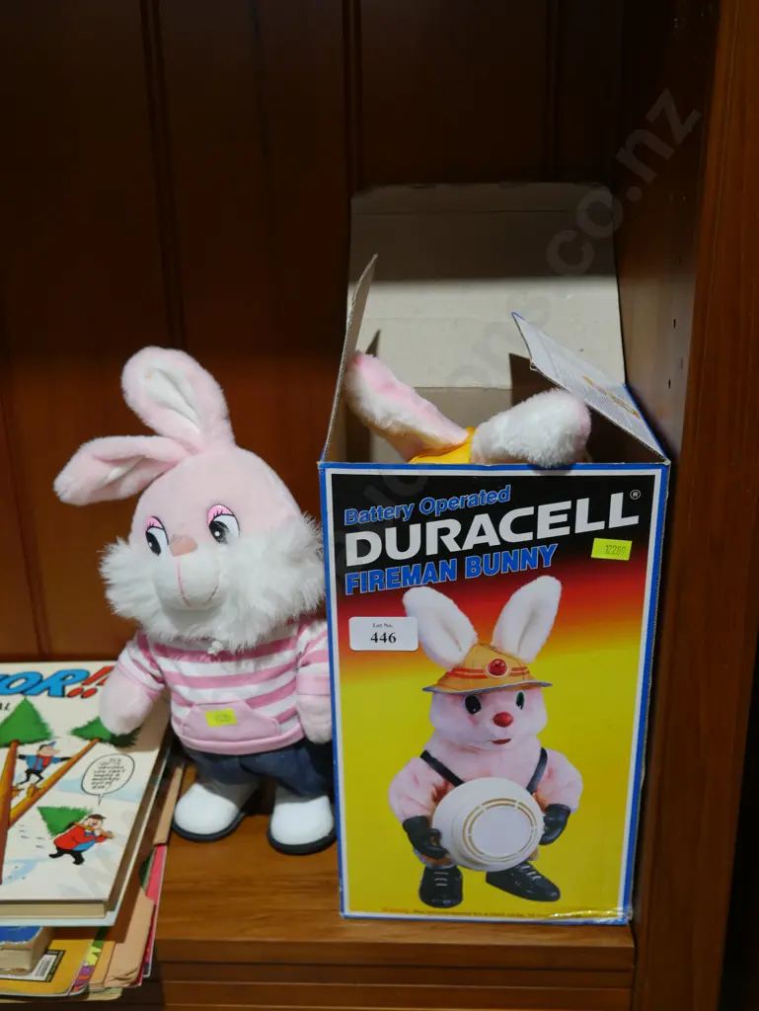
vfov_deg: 51.3
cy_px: 506
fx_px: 1052
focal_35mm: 36
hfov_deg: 39.7
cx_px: 380
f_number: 4
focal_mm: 18
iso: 320
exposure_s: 1/60
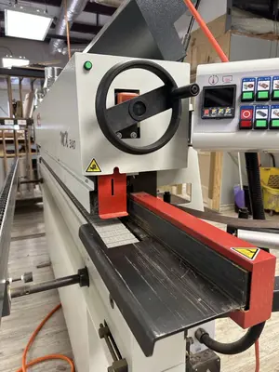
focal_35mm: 24
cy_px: 186
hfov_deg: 56.8
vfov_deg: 71.6
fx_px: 258
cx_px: 140
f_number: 1.8
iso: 160
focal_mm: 6.9
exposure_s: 1/60
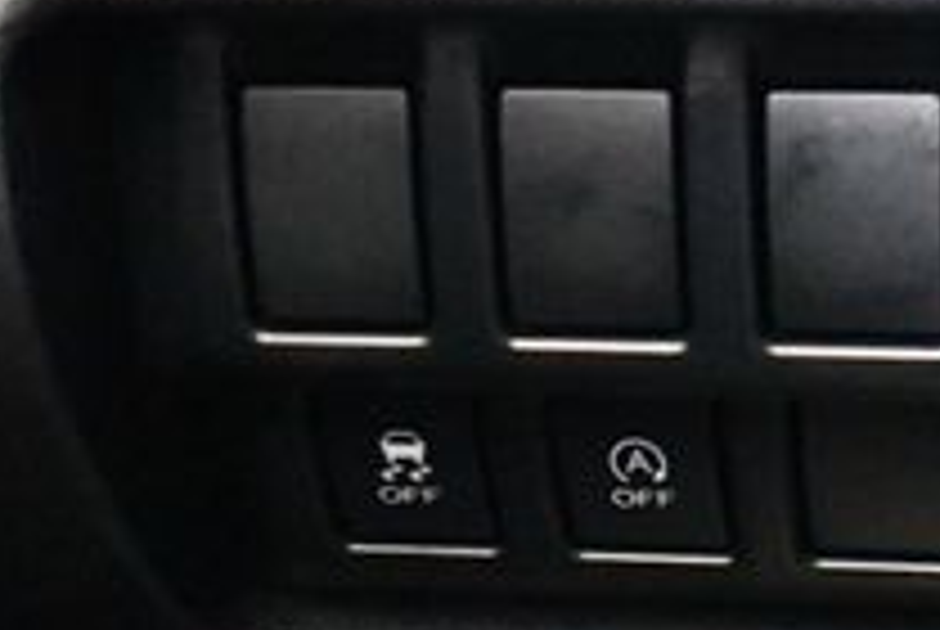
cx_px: 904
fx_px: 2876
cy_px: 176
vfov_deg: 12.5
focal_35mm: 110
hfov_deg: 18.2
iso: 12800
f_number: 3.5
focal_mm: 18
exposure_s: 1/60
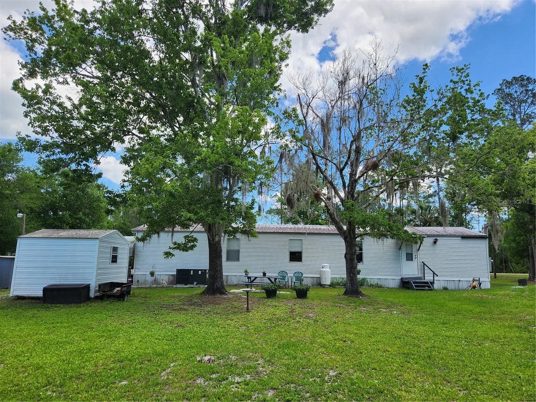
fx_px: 356
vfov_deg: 58.9
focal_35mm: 23
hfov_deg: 73.9
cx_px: 268
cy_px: 201
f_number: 1.8
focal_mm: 5.4
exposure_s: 1/981
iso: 20
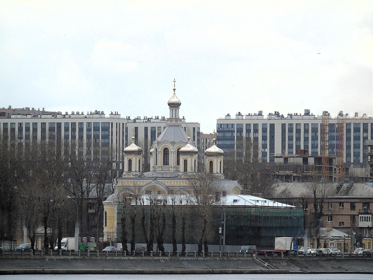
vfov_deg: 3.1
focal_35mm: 478
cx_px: 186
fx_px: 5151
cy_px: 140
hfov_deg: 4.1
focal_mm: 85
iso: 80
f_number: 5.5
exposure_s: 1/160
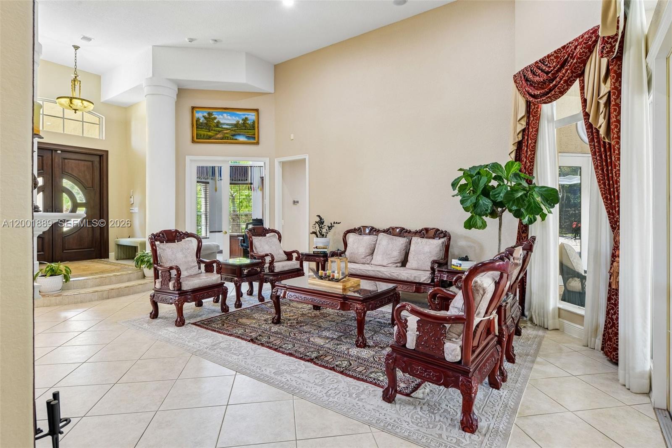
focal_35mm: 19
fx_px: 355
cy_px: 224
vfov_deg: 64.5
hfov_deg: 86.9
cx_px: 336
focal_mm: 19
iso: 200
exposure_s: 1/3.33
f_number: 9
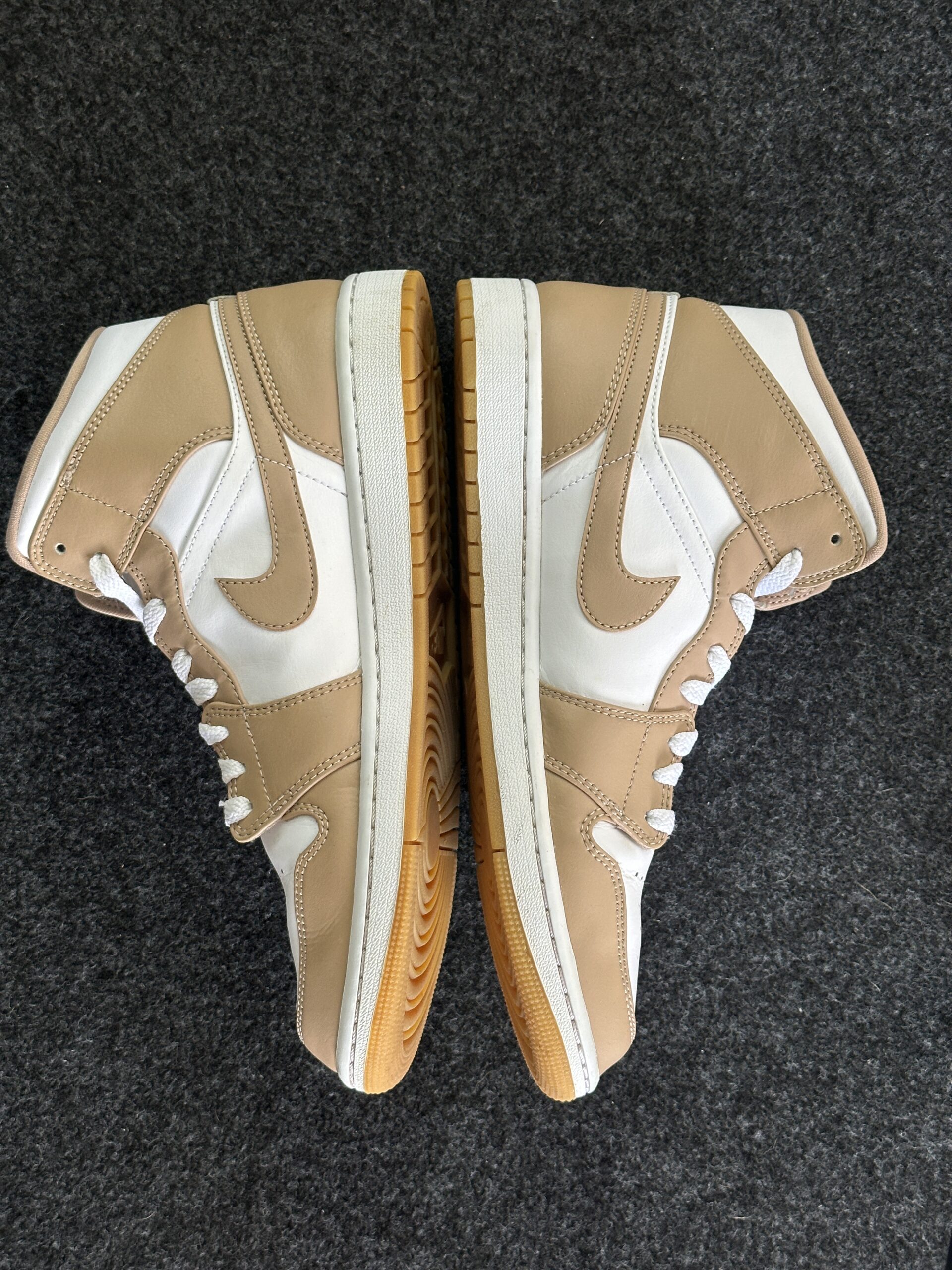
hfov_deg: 30.3
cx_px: 476
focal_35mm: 48
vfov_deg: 39.7
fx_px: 1760
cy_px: 635
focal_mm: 6.86
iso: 80
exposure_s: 1/50
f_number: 1.78
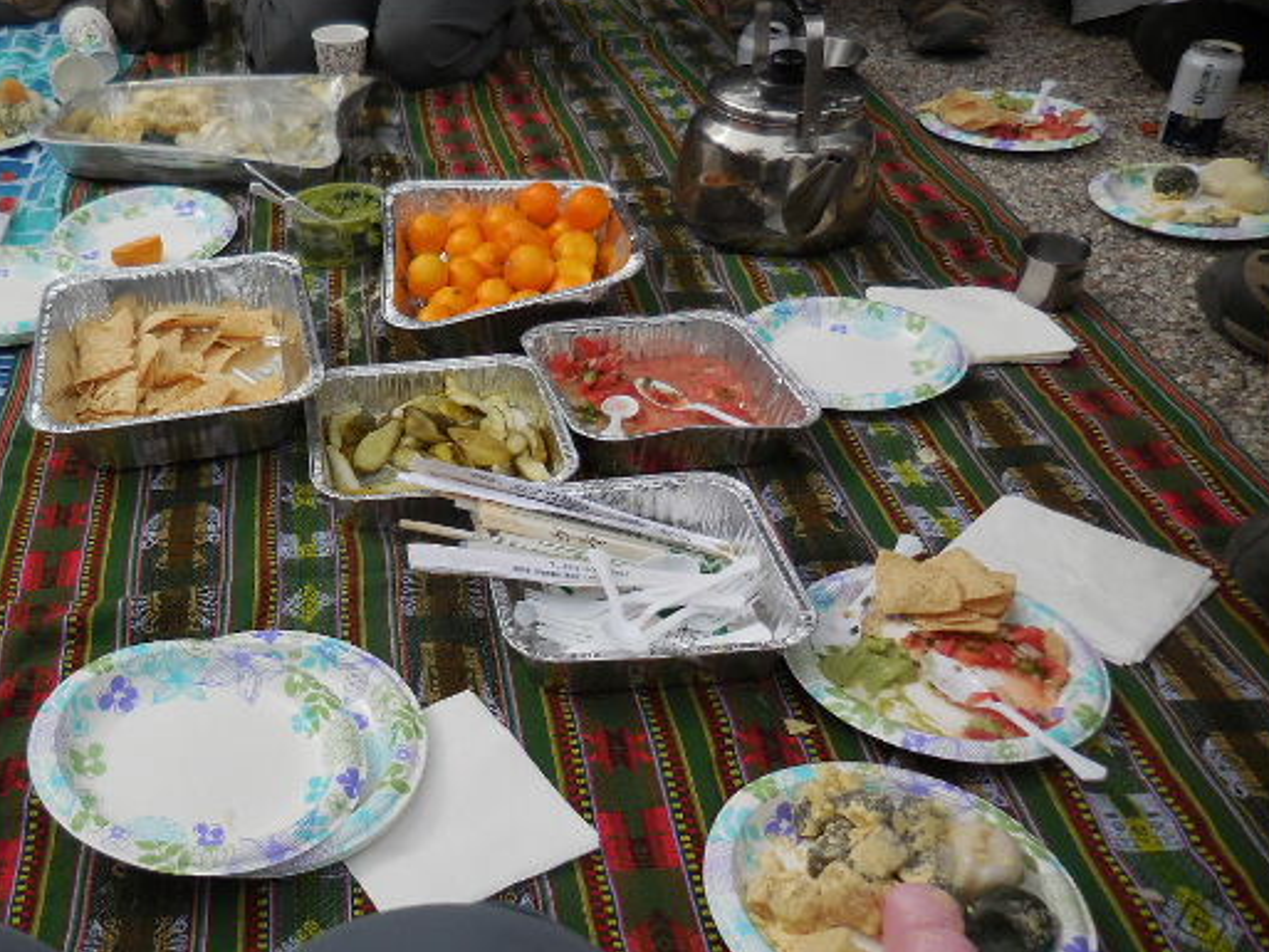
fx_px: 1393
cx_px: 327
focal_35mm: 38
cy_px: 471
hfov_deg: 47.3
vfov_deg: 37.7
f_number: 3.3
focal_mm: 4.5
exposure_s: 1/1250
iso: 125
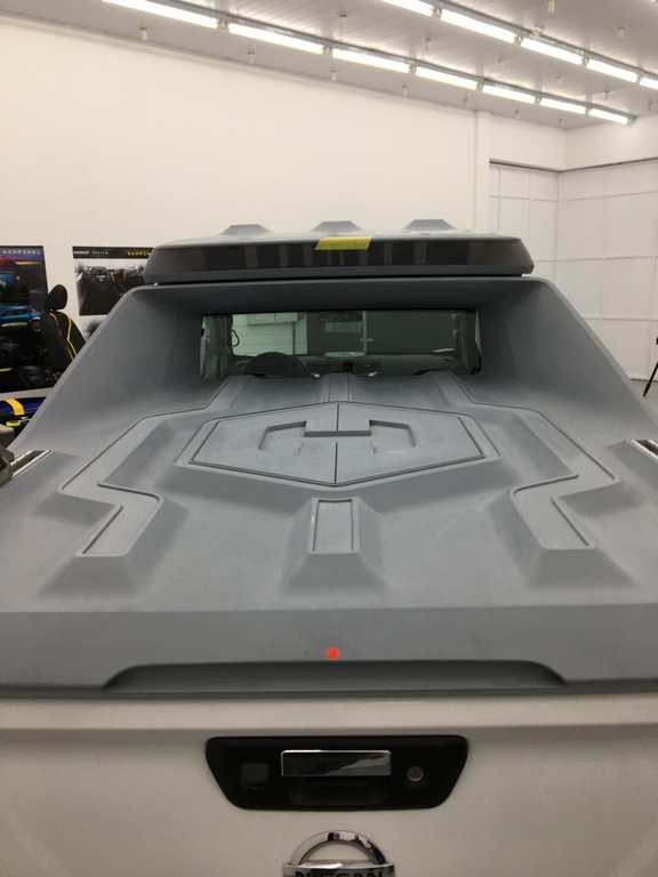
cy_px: 438
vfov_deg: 61.7
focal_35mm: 29
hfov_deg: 48.2
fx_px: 735
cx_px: 329
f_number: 2.2
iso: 32
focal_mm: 4.15
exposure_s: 1/60
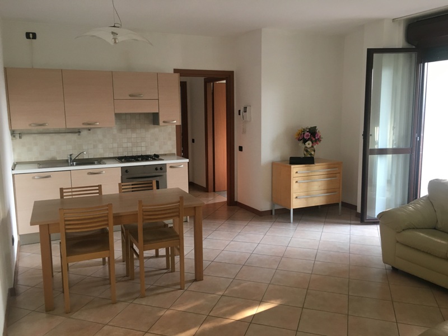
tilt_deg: -8.4
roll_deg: +1.2
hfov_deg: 61.7
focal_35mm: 29
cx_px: 224
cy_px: 168
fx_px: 375
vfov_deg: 48.2
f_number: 2.2
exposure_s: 1/33
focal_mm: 4.15
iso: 125
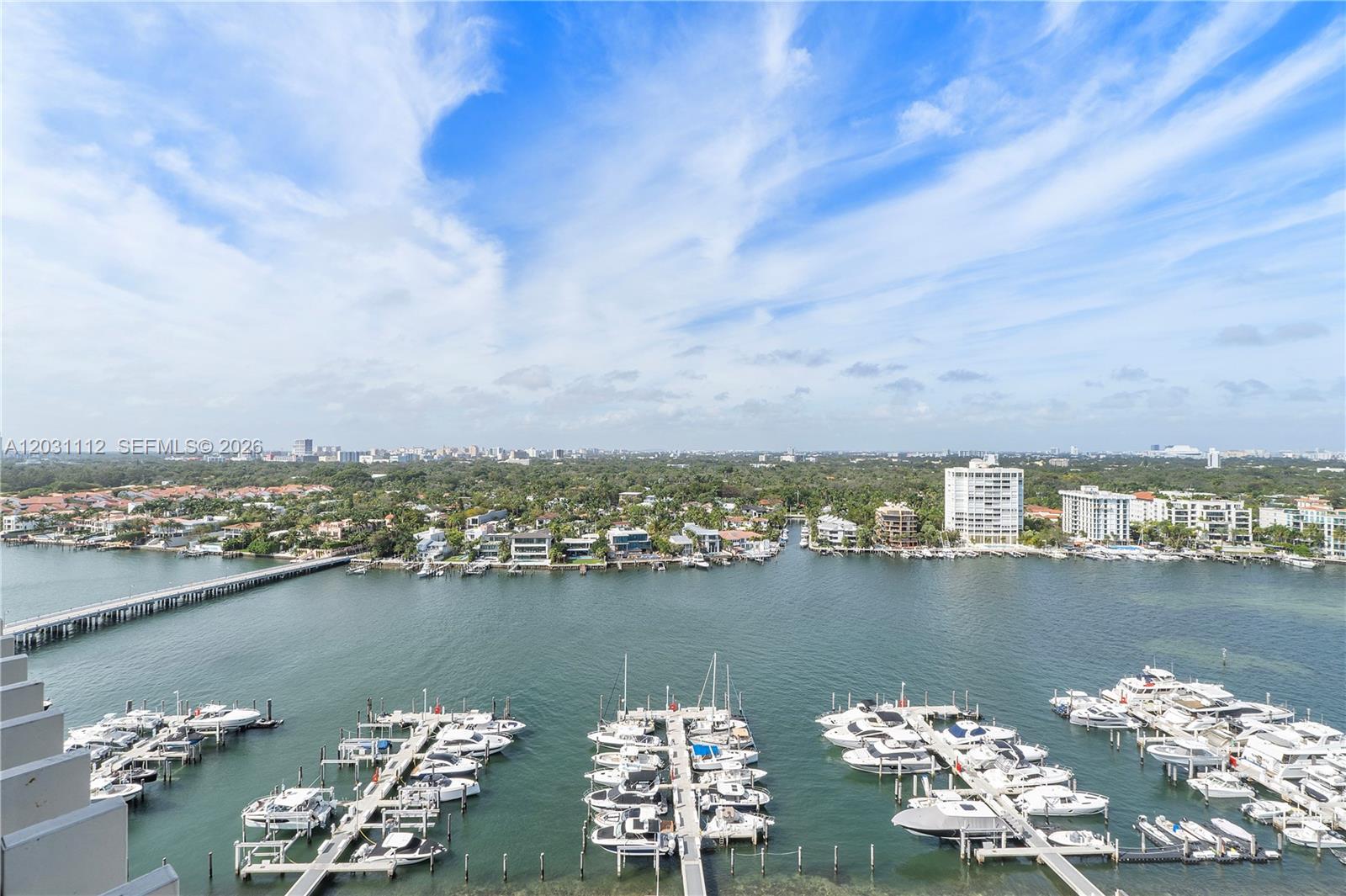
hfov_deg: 100.4
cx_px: 673
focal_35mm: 15
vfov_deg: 77.3
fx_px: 561
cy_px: 448
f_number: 11
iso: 100
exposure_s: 1/200
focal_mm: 10
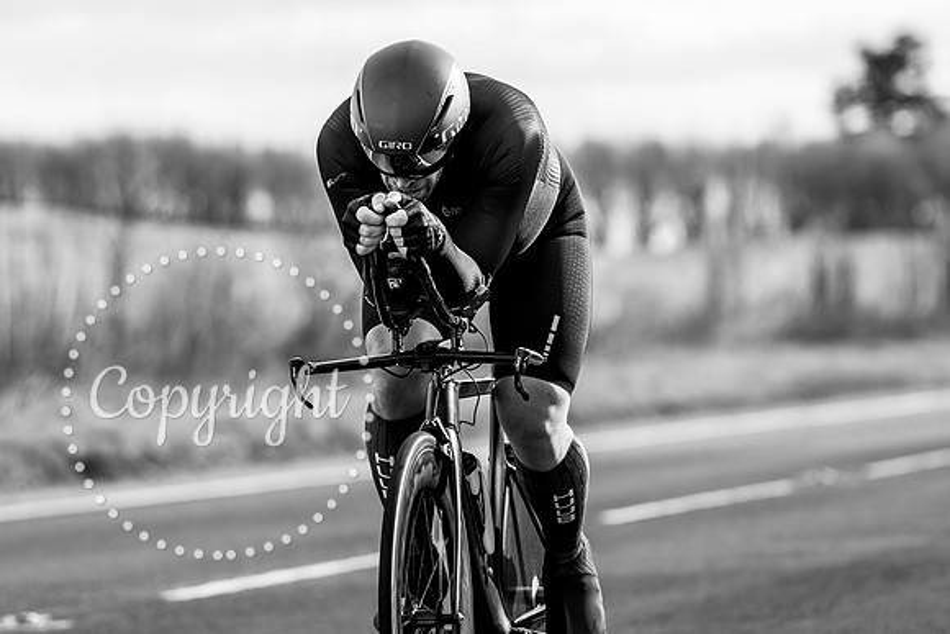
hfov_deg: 7.7
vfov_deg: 5.1
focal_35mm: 267
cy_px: 210
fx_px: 7059
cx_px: 444
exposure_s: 1/800
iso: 125
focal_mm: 200
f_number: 4
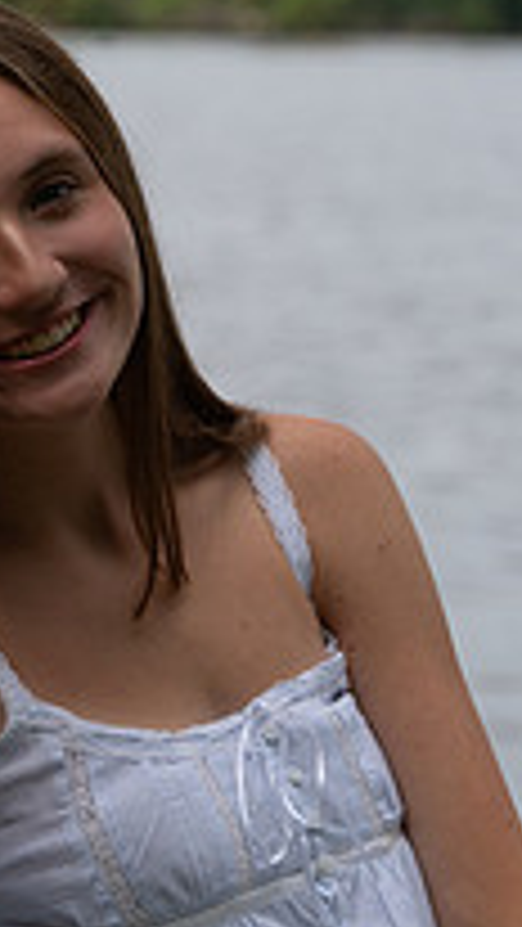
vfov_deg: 7.3
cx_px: 79
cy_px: 405
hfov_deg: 4.1
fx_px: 7302
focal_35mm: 297
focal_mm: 130
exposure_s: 1/2500
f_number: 7.1
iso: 1000
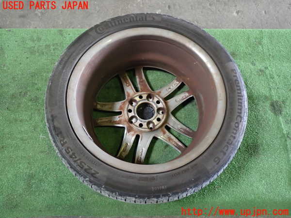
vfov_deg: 46.8
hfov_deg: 60.0
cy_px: 109
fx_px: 252
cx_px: 146
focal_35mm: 30
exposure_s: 1/30
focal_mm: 5.4
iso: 400
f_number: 2.3
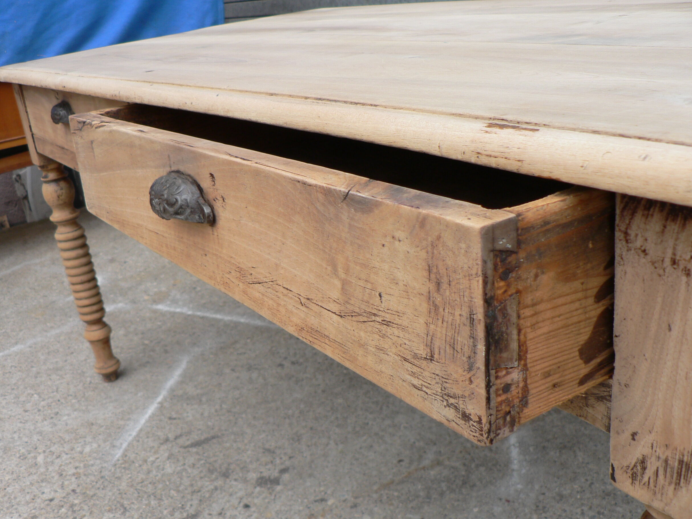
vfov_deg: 37.7
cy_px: 273
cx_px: 333
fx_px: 760
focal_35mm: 38
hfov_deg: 49.0
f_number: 2.8
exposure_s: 1/30
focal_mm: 6
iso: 80
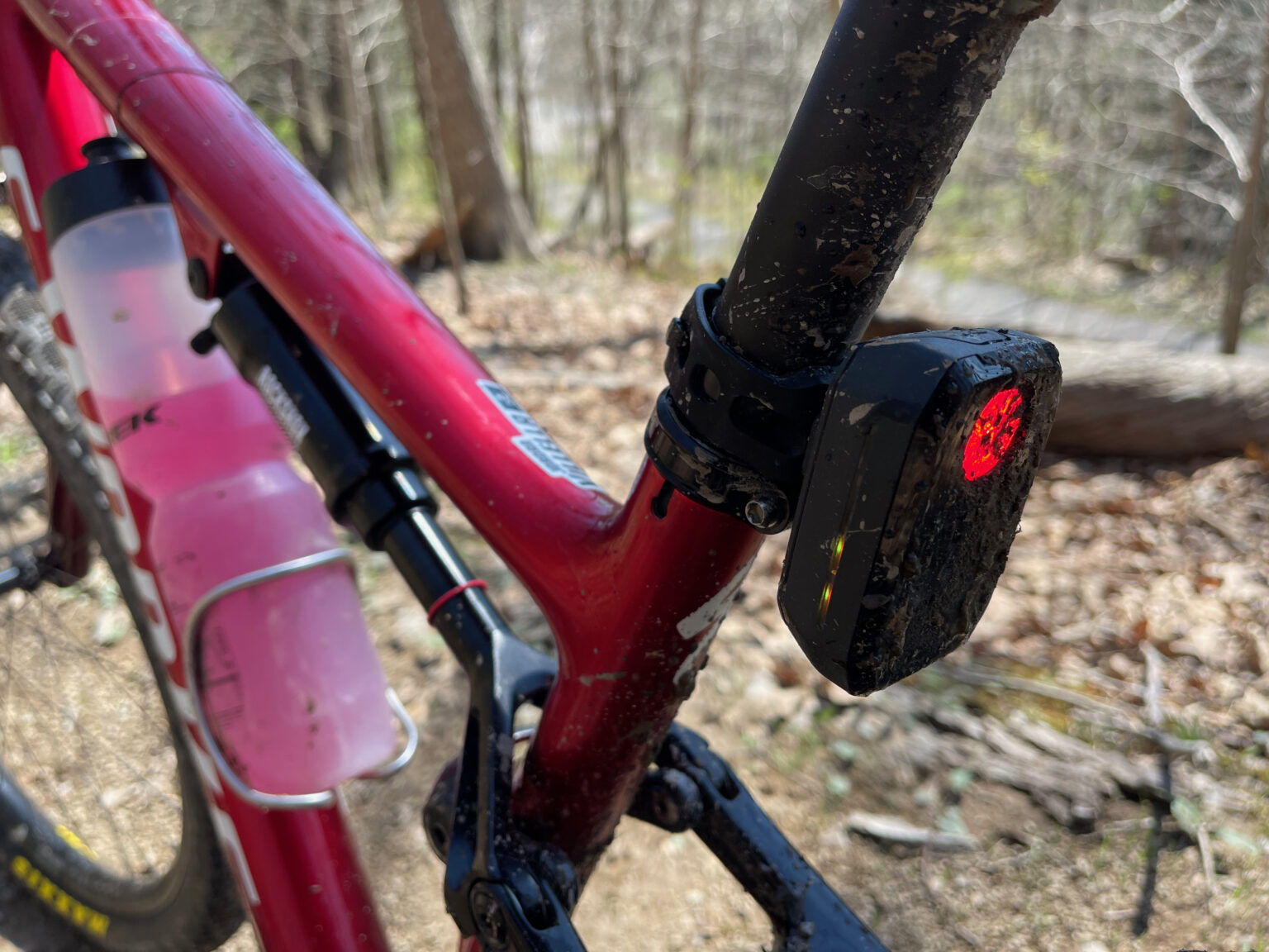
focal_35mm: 25
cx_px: 634
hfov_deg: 69.4
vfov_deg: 54.9
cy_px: 476
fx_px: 916
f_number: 1.6
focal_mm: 5.1
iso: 32
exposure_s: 1/780
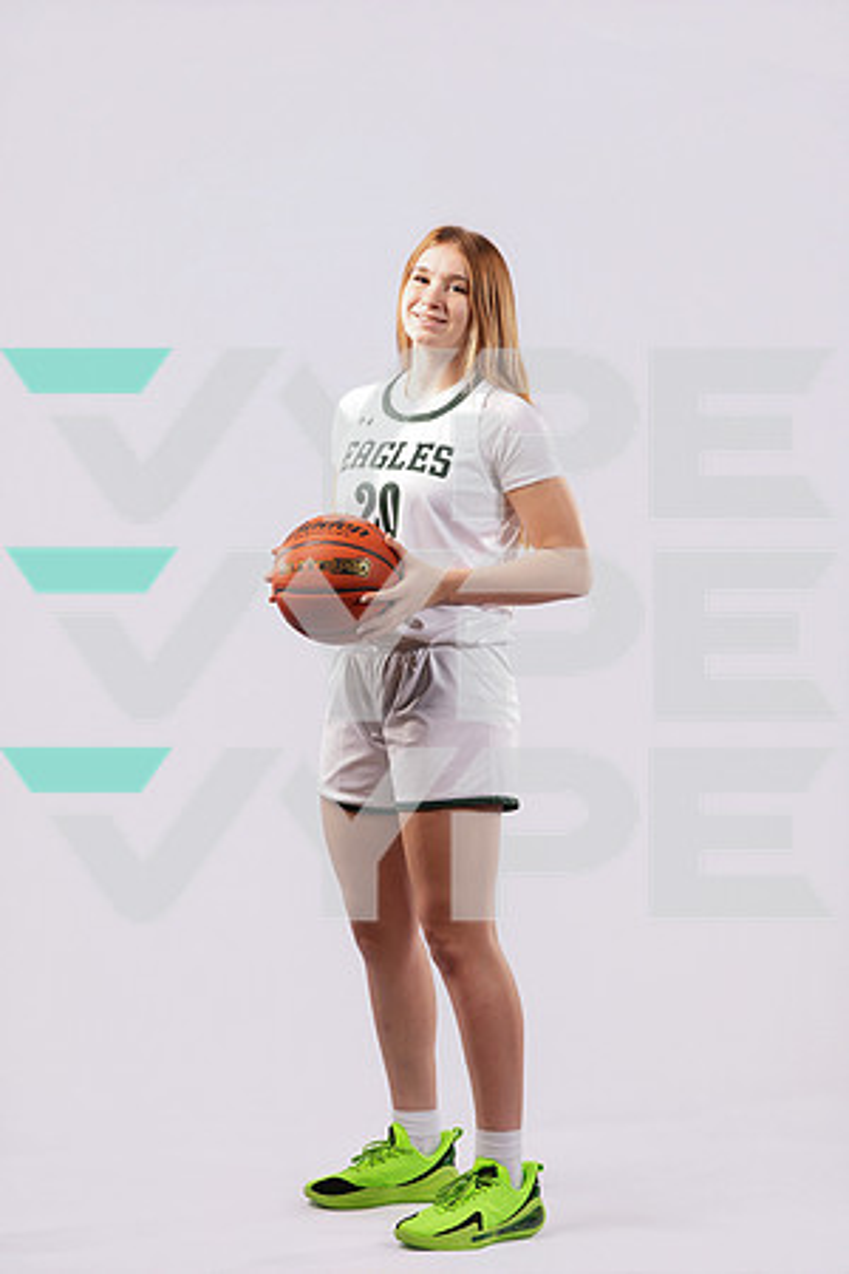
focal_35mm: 70
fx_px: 2476
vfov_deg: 28.8
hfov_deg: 19.5
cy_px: 637
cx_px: 424
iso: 160
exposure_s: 1/125
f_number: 11
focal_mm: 70
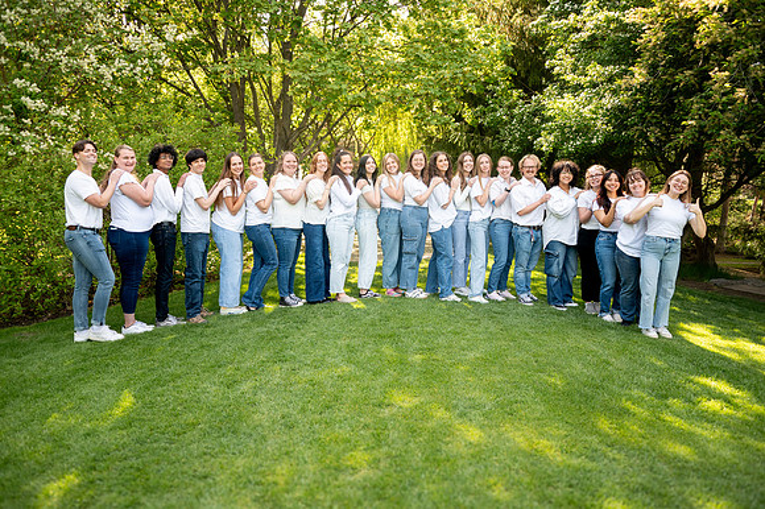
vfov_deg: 44.8
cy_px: 255
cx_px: 381
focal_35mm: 29
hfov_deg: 63.6
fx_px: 617
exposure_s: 1/250
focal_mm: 28
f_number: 4
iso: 320
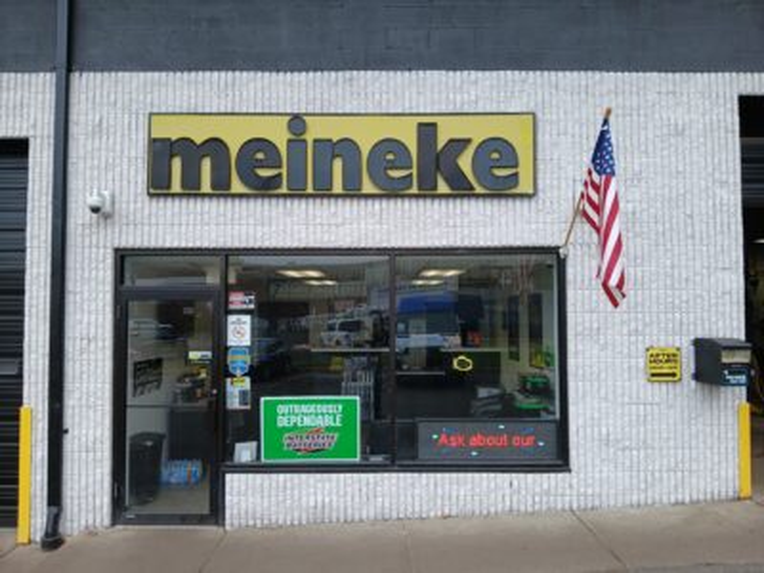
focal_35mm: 26
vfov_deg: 53.1
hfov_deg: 67.3
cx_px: 382
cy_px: 286
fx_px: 574
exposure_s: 1/120
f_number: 1.8
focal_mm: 3.98
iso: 20
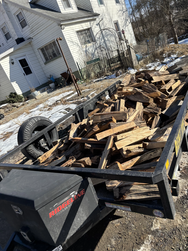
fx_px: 188
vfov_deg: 67.3
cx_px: 94
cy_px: 126
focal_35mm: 26
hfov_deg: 53.1
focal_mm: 5.96
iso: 50
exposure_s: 1/2242
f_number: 1.6
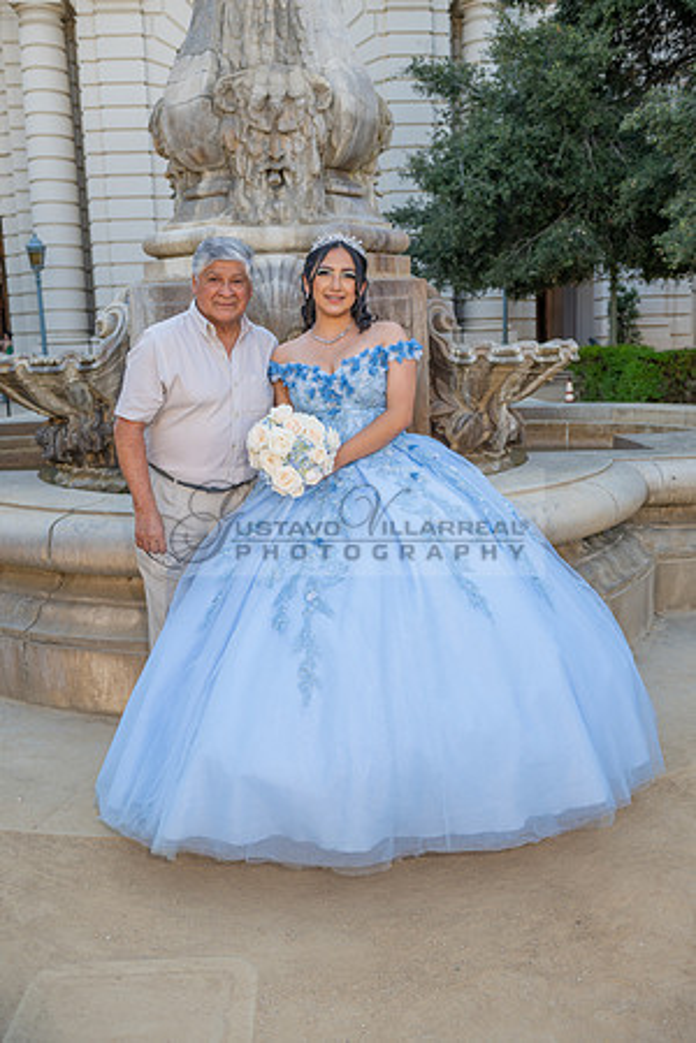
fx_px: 986
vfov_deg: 55.8
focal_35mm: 34
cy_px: 522
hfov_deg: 38.9
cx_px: 348
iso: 200
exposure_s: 1/200
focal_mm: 34
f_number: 4
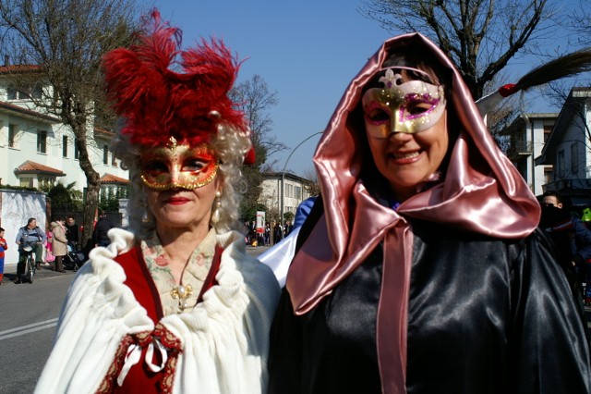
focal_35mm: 42
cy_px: 197
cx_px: 296
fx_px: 689
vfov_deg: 31.9
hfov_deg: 46.4
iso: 100
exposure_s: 1/640
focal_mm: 28
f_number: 7.1
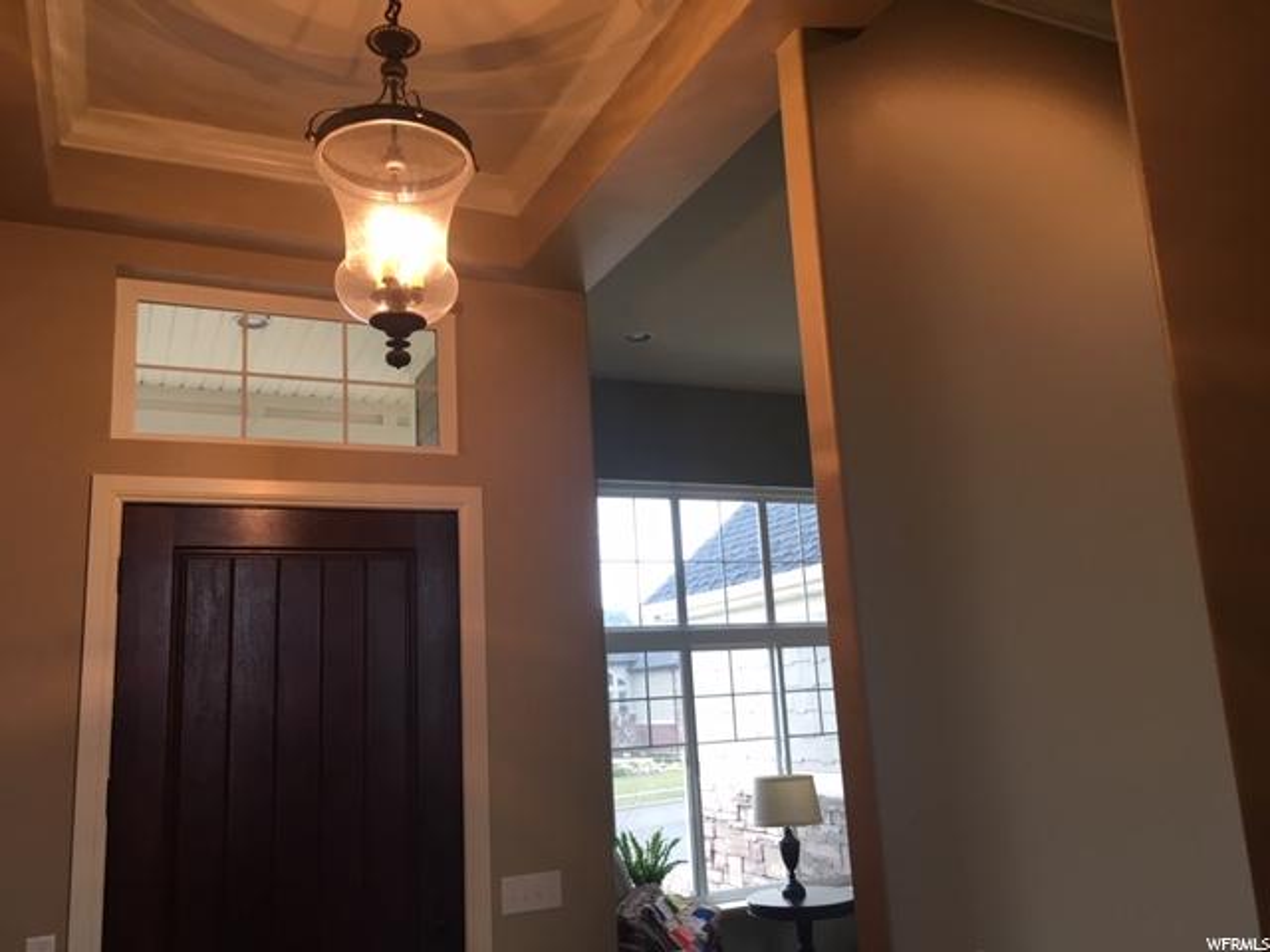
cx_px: 635
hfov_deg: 61.7
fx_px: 1064
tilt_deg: +10.7
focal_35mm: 29
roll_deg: +3.0
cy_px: 476
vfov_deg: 48.2
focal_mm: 4.15
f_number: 2.2
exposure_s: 1/30
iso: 50
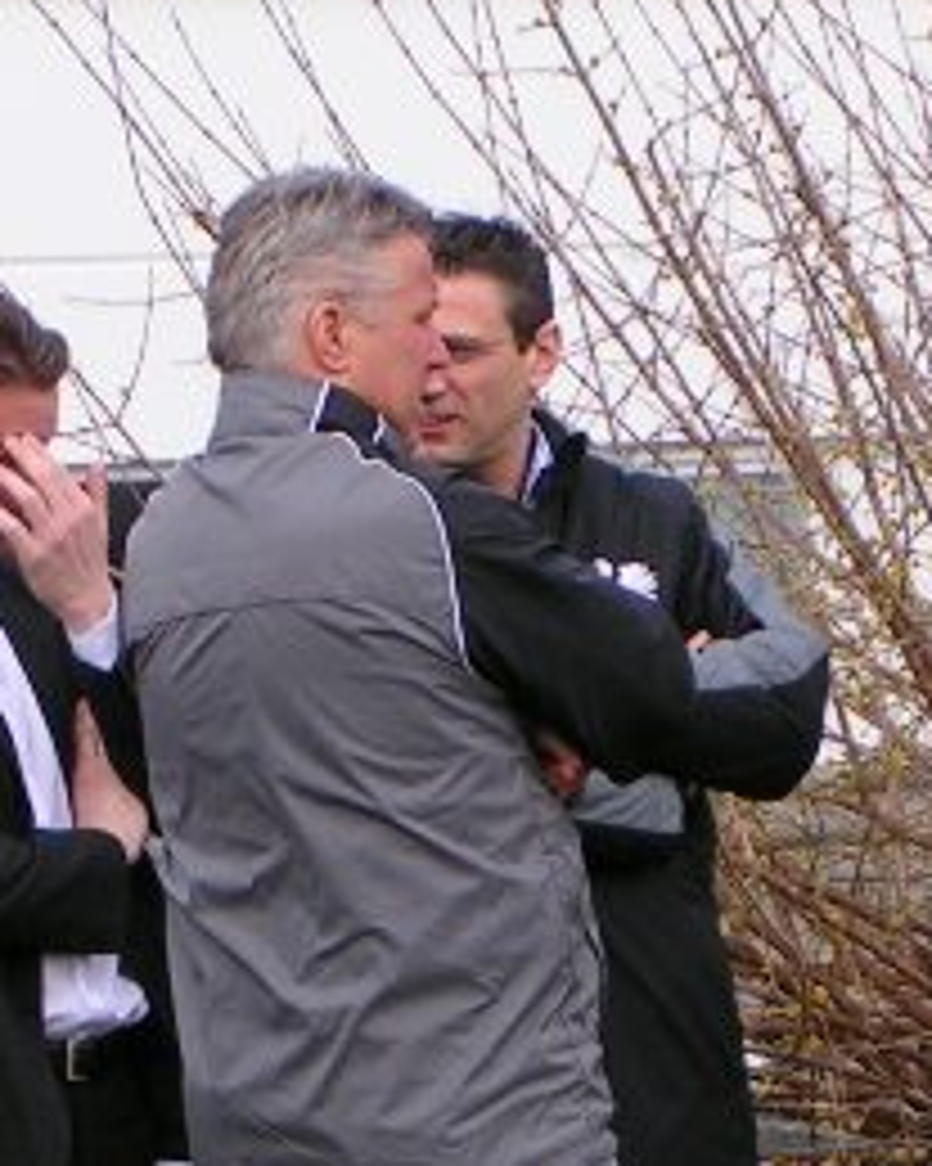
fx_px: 11247
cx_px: 396
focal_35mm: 326
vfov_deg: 5.9
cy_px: 990
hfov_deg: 4.7
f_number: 4.5
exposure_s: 1/160
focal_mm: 16.6
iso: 50
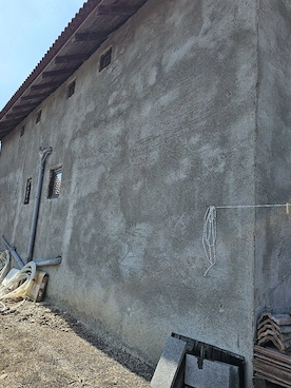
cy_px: 195
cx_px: 140
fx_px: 280
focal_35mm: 25
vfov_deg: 69.4
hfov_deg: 54.9
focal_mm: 6.3
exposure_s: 1/714
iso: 10
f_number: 1.7
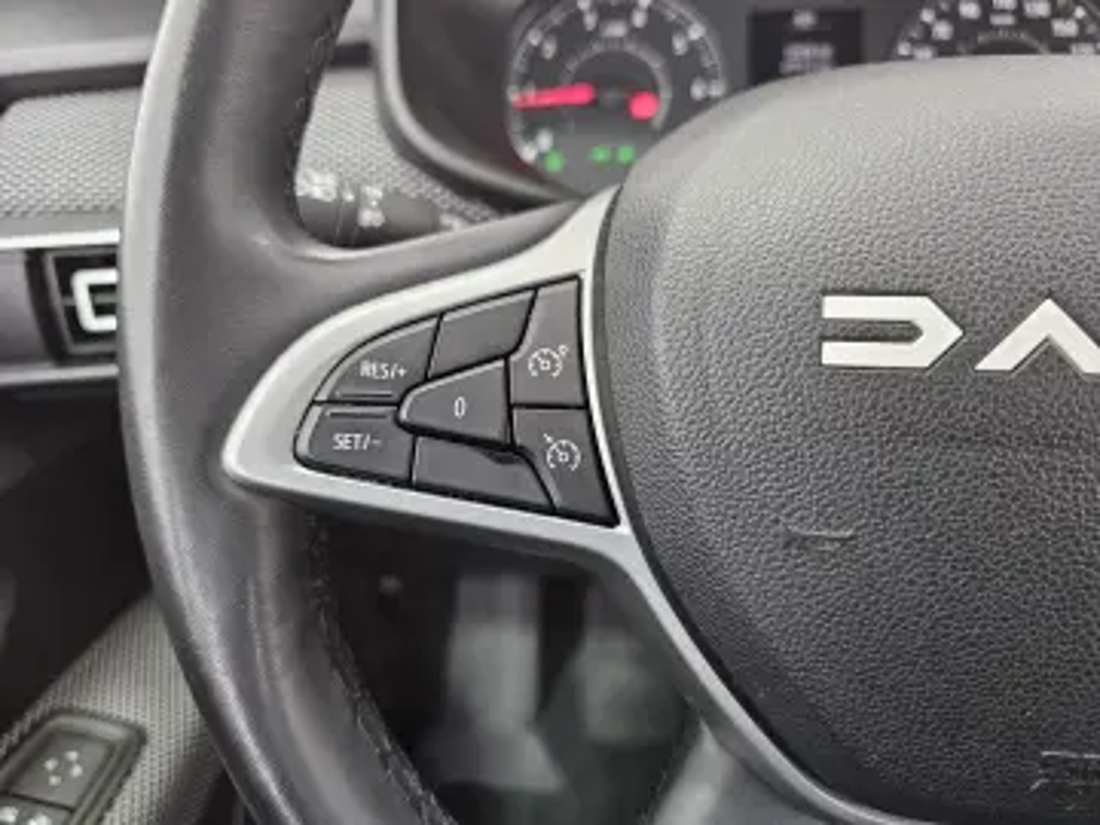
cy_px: 412
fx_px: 731
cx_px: 550
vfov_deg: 58.9
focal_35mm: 23
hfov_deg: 73.9
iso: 500
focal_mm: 6.3
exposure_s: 1/100
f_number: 1.7
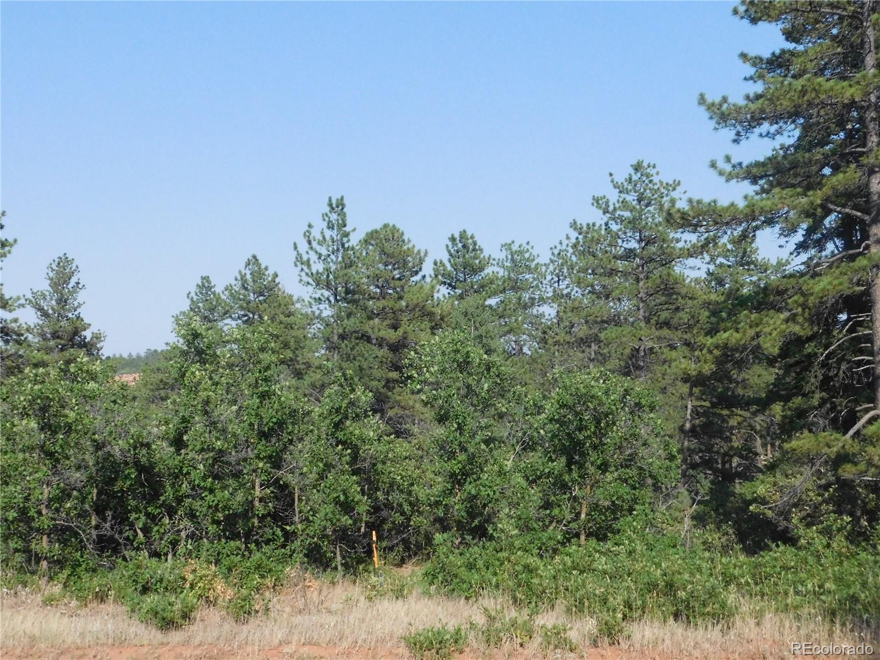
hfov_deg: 46.8
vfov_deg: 36.0
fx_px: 1017
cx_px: 440
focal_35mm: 40
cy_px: 330
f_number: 7.2
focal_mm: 7.1
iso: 800
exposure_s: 1/1500
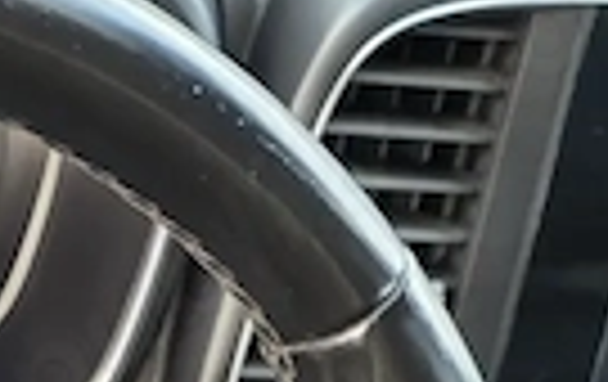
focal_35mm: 144
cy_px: 1043
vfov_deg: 8.1
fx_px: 2391
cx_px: -23
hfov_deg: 14.2
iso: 50
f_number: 1.7
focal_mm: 6.3
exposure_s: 1/100
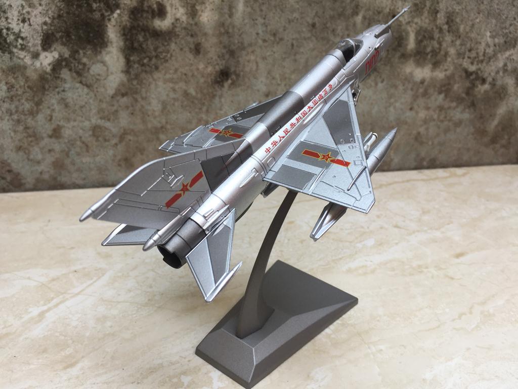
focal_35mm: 29
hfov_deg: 61.7
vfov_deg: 48.2
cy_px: 194
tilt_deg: -27.8
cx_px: 259
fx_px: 434
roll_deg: -8.7
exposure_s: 1/165
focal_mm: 4.15
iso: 32
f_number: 2.2
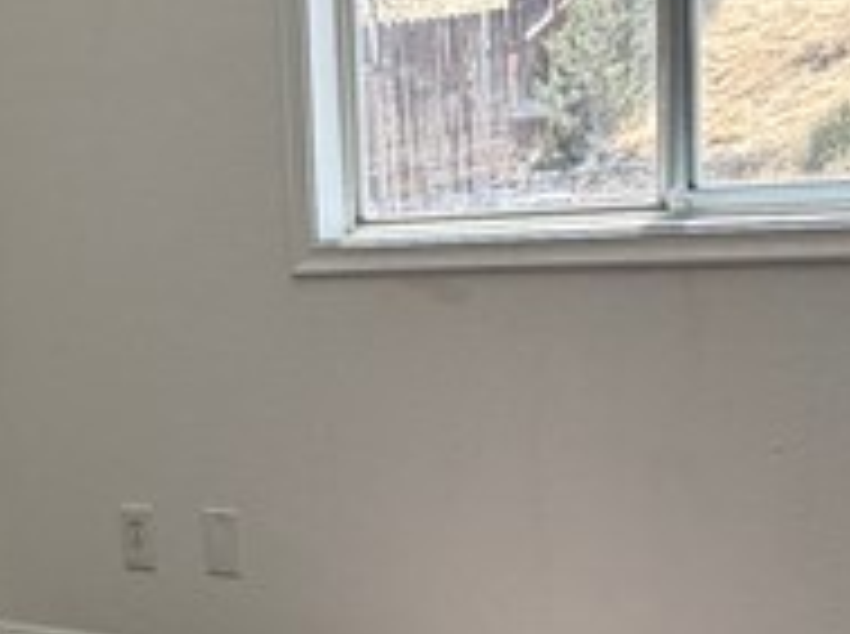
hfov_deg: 24.6
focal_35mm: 76
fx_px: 1863
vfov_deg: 19.1
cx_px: 13
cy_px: 531
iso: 40
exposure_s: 1/137
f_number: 2.2
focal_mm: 2.22
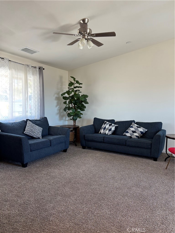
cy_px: 116
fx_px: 175
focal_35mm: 26
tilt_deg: -4.2
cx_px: 88
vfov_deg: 67.3
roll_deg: -2.2
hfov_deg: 53.1
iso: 100
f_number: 1.6
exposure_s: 1/60
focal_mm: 5.96
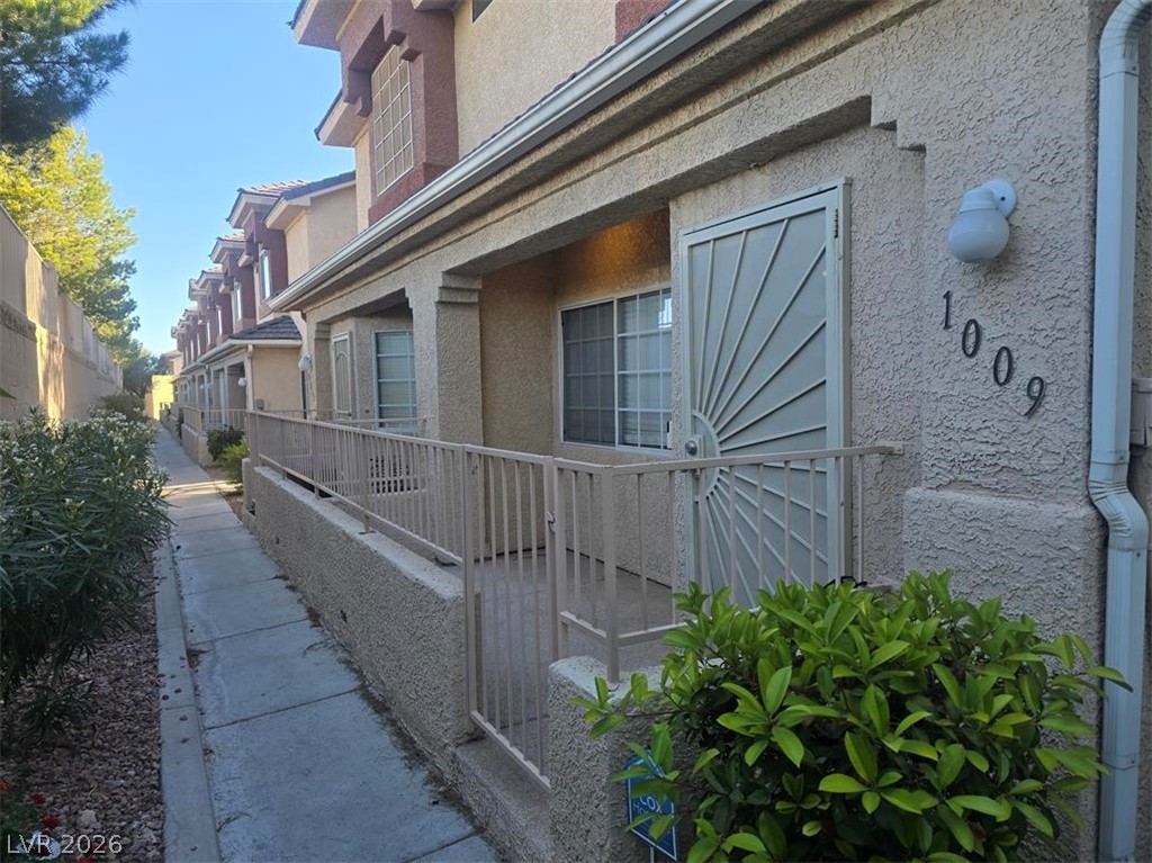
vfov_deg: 58.8
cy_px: 432
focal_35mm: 23
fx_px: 765
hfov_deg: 74.0
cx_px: 576
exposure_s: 1/180
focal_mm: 6.3
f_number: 1.7
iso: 12
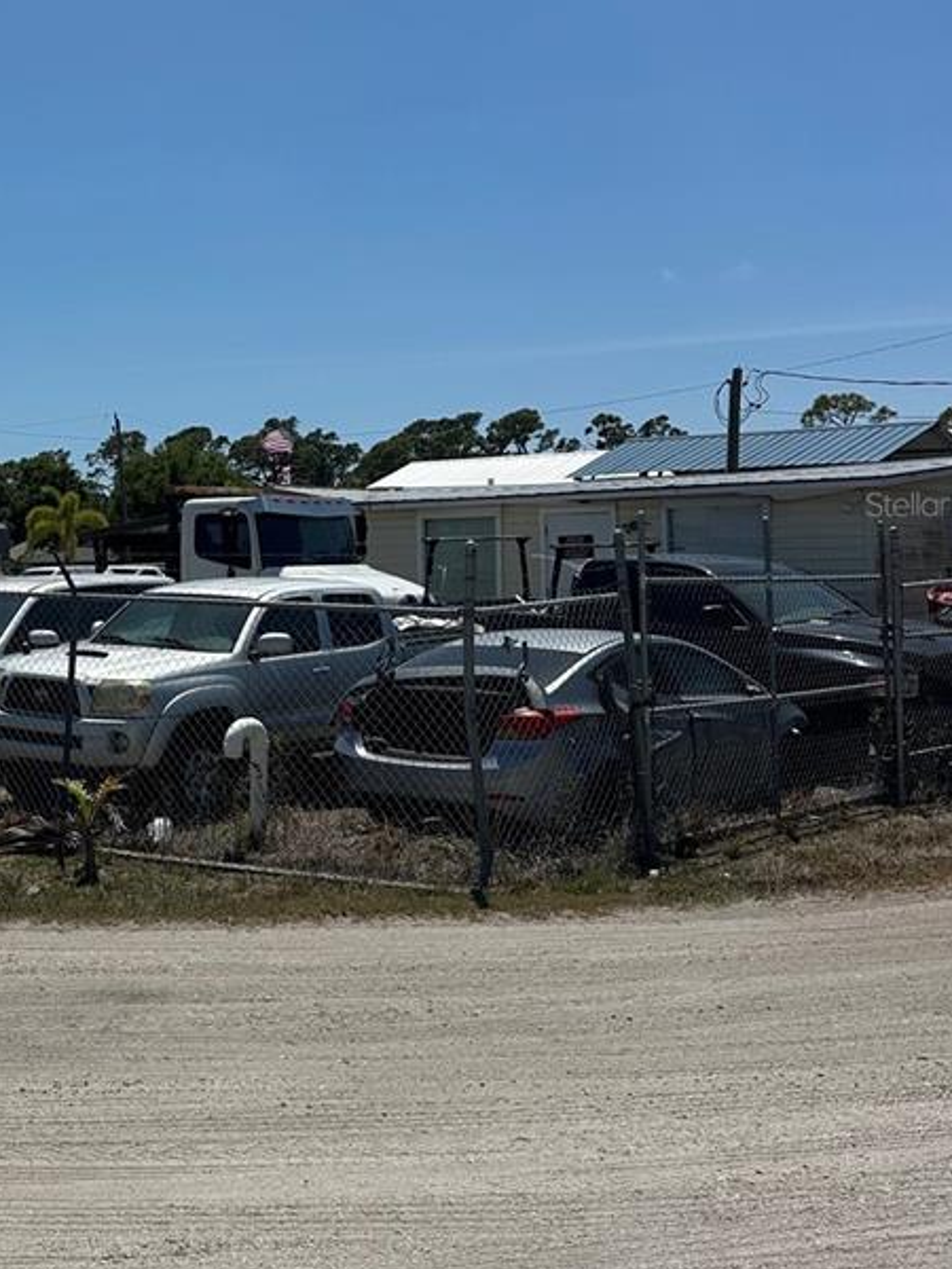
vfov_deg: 39.5
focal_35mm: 48
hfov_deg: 28.9
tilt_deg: +2.1
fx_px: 1760
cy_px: 503
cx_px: 63
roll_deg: -0.7
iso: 80
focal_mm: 6.86
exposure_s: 1/10753
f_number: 1.78
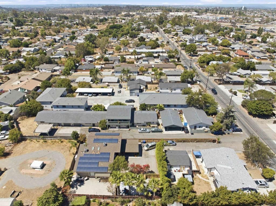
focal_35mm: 24
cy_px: 103
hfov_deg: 71.6
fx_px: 191
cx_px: 138
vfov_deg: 56.8
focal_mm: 12.3
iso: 100
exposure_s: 1/1600
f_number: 2.8
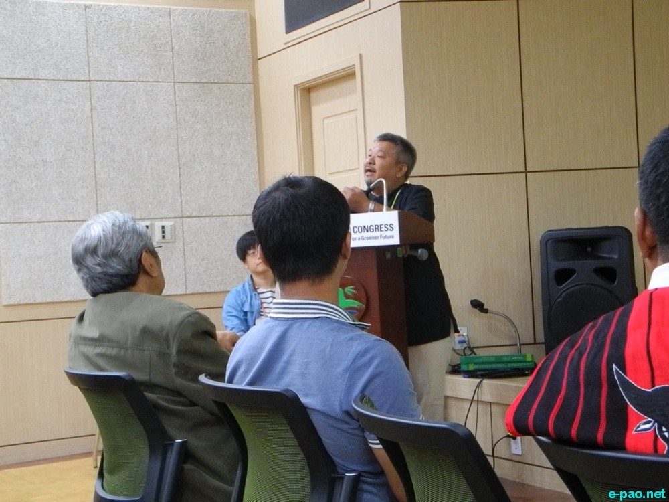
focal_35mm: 68
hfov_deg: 28.6
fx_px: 1314
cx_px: 334
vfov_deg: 21.6
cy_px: 251
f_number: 4
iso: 1600
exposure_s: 1/40
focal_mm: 14.5
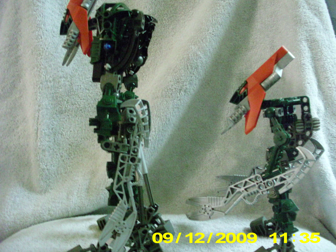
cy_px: 126
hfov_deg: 49.0
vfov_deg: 37.7
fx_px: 369
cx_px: 168
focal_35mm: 38
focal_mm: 6.3
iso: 1600
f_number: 3.1
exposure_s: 1/13
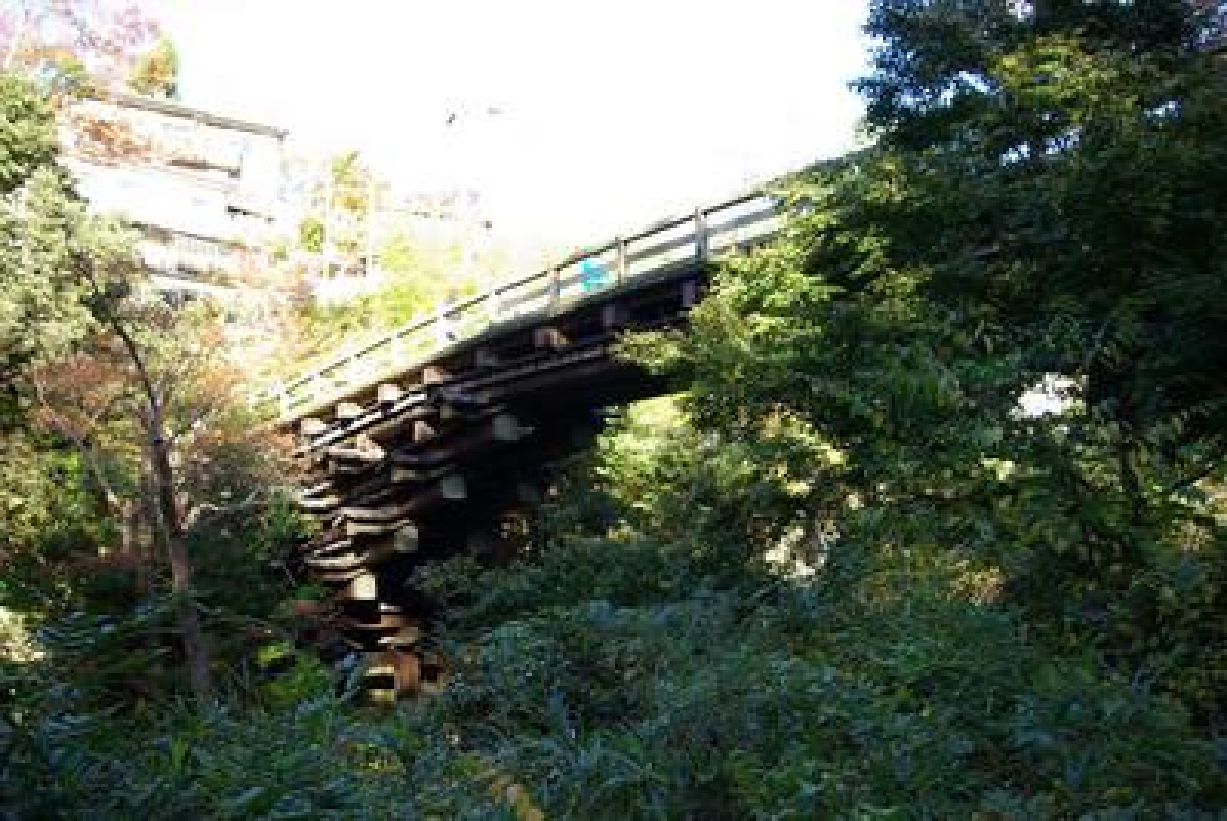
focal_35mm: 32
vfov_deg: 41.8
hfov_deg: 59.4
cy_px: 410
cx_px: 614
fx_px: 1075
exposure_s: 1/60
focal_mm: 21
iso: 100
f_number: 4.5
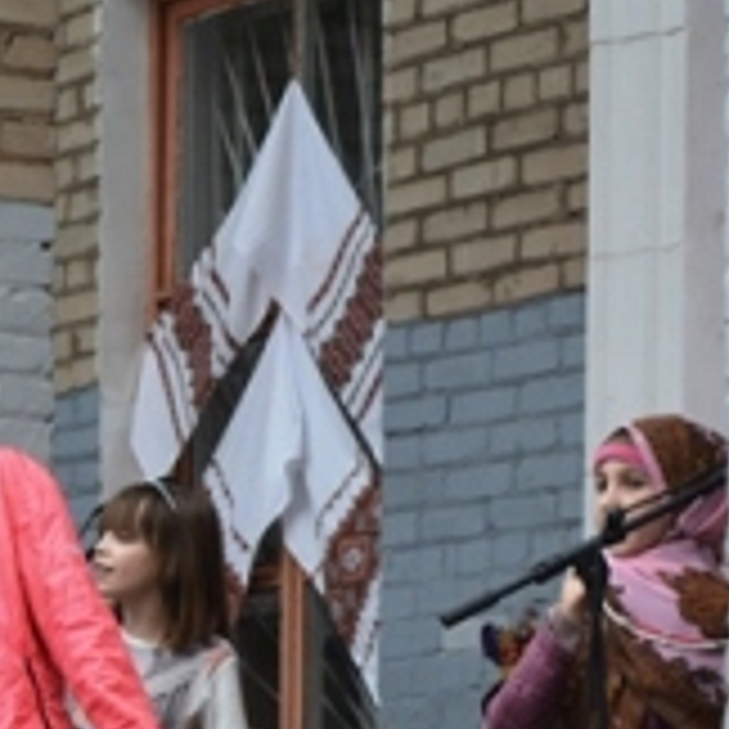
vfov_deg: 6.7
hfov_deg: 6.7
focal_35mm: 260
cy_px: 796
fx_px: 6185
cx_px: -238
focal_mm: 55
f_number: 5.6
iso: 200
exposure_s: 1/160
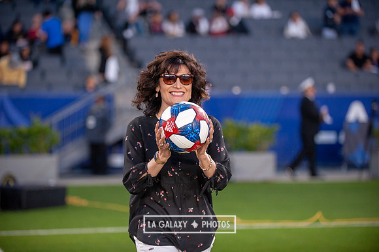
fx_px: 1315
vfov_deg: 11.0
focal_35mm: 125
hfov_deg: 16.4
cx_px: 190
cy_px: 126
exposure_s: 1/640
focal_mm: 125
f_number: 2.8
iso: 1600
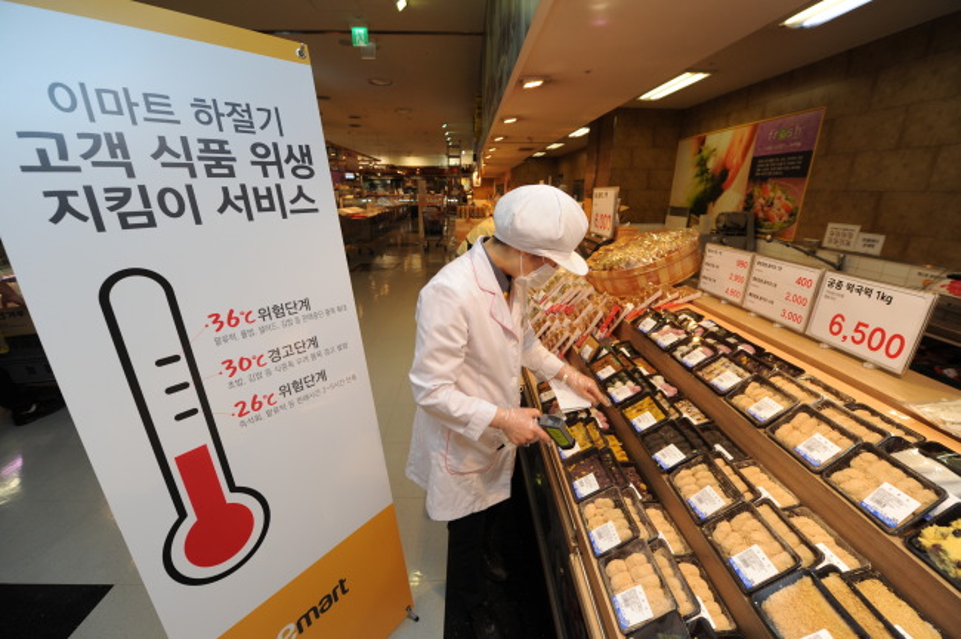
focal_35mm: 14
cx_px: 480
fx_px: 373
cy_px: 320
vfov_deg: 81.1
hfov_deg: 104.3
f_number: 5
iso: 1000
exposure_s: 1/250
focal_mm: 14
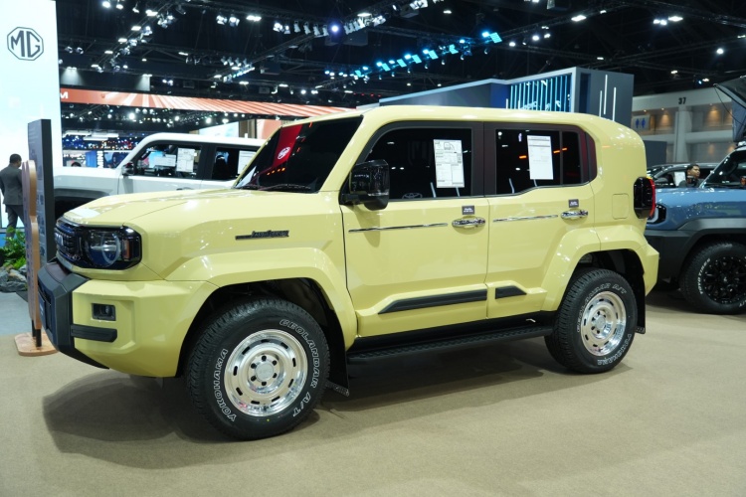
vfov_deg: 42.3
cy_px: 248
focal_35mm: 31
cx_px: 373
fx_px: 642
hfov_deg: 60.3
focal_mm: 31
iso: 1000
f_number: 4
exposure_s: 1/160
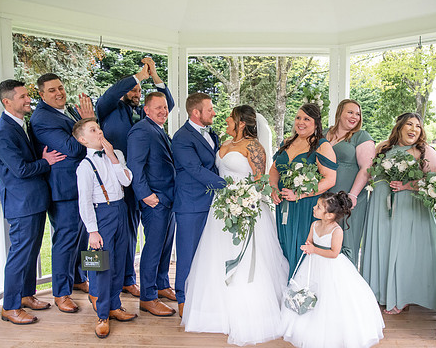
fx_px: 387
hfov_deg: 58.7
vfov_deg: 48.4
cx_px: 240
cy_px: 174
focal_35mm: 30
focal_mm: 24
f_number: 4
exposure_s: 1/320
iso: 2500
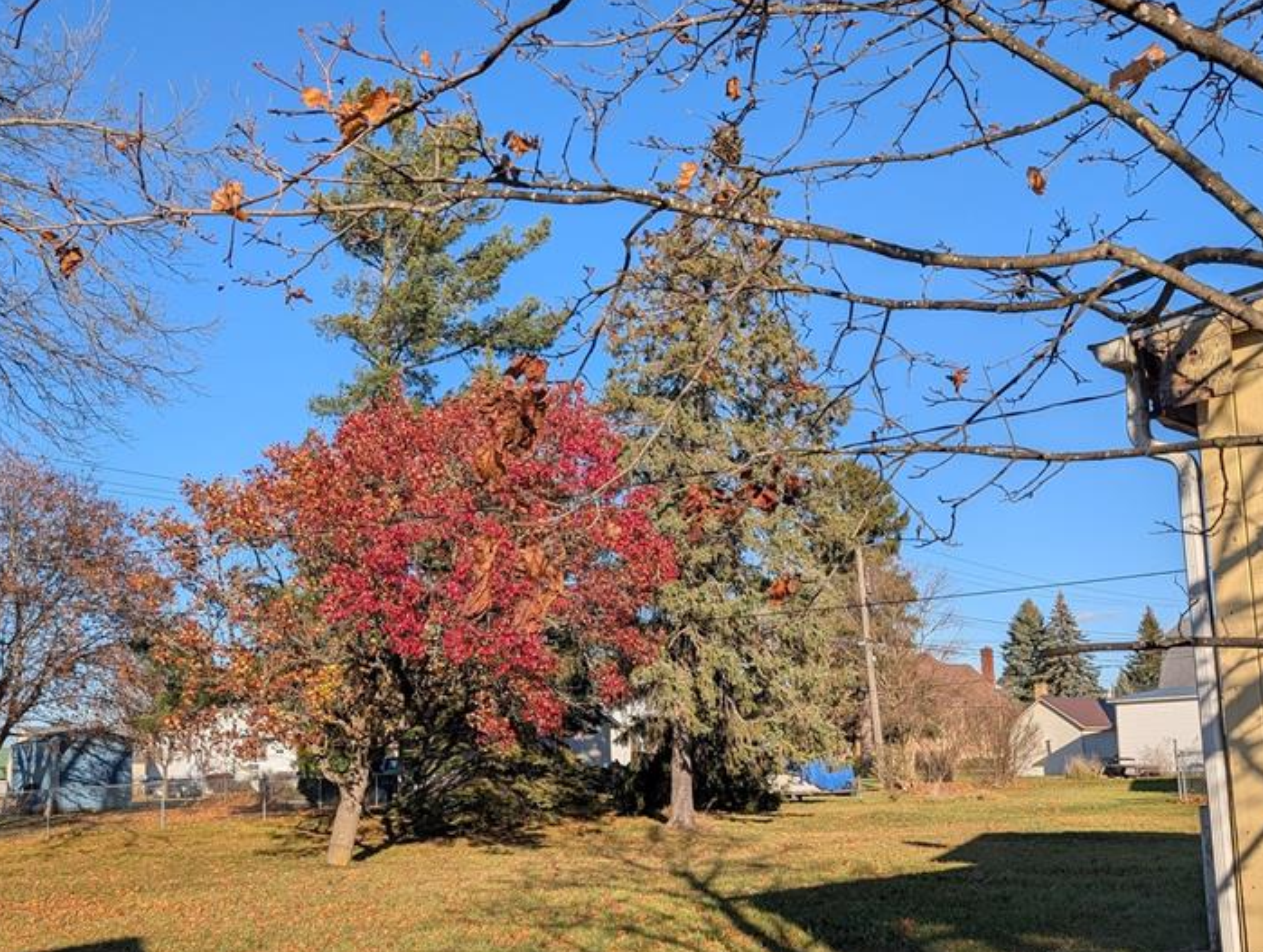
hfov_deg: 52.5
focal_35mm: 35
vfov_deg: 40.5
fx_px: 1279
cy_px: 600
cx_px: 584
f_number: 1.68
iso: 21
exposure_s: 1/1271
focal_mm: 6.9
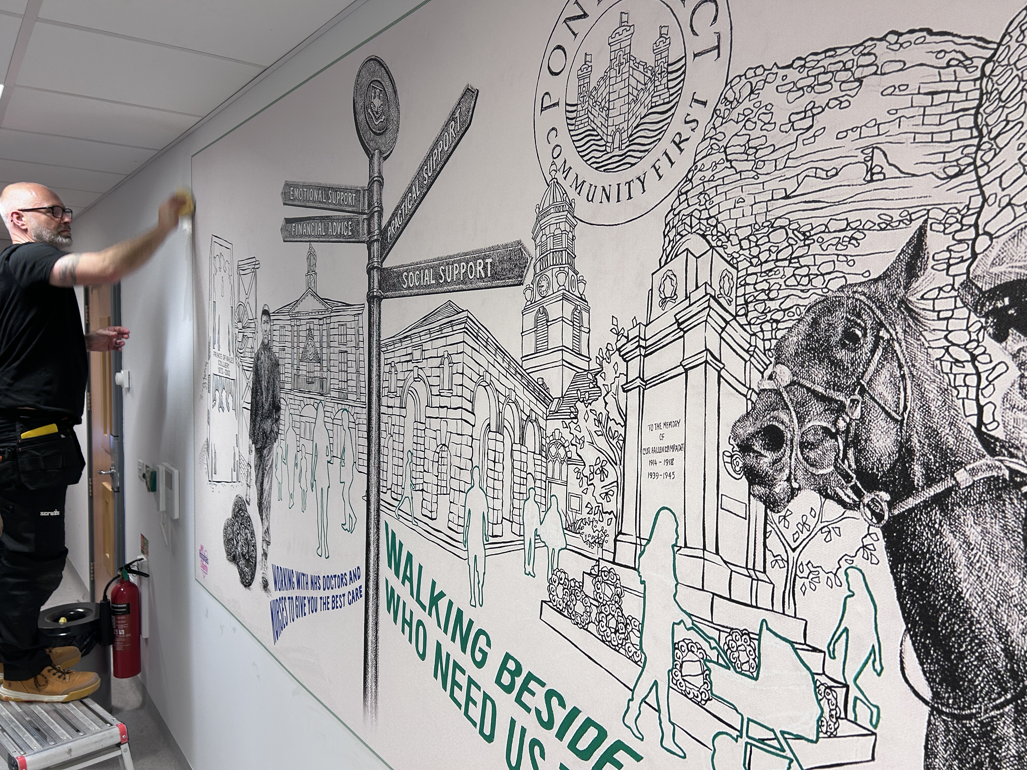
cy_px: 385
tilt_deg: -4.0
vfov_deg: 53.1
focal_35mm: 26
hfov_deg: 67.3
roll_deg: -1.1
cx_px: 514
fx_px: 771
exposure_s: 1/50
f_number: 1.5
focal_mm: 5.7
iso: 64
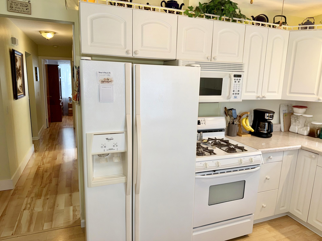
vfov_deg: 56.8
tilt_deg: -10.2
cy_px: 120
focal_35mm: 24
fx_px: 223
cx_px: 161
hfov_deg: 71.6
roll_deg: -2.0
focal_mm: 6.76
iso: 50
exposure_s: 1/38
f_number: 1.78
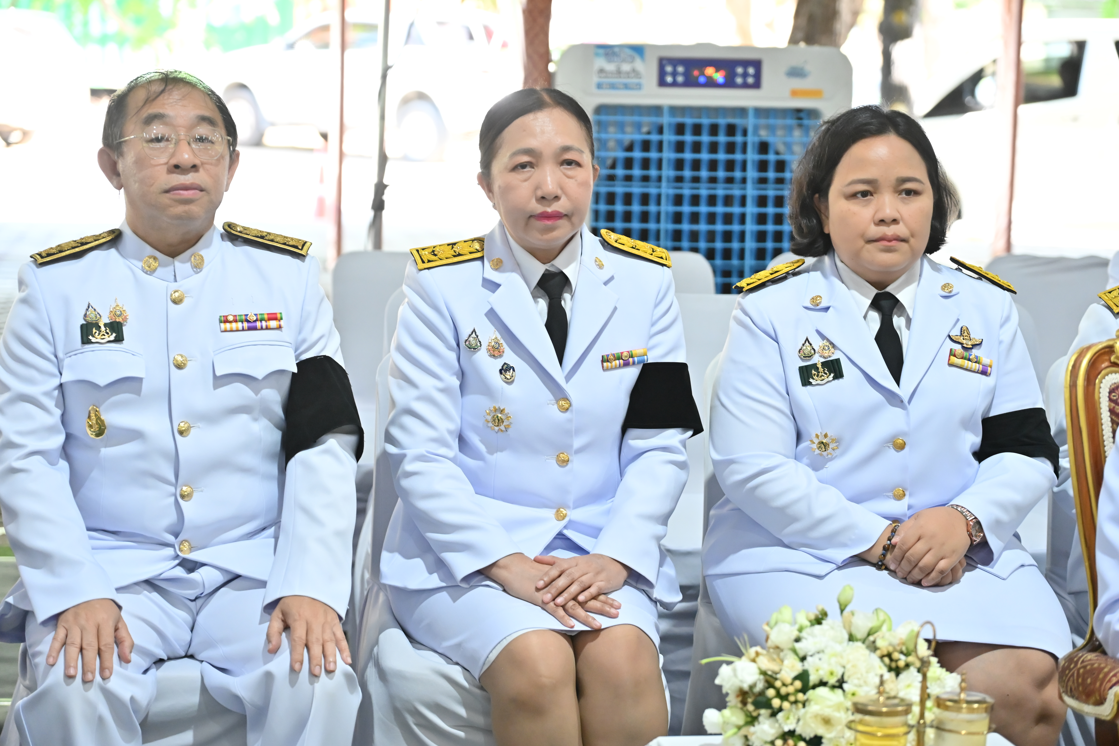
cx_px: 560
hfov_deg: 24.8
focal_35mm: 82
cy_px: 373
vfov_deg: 16.7
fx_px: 2549
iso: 3200
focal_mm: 82
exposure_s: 1/250
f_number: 4
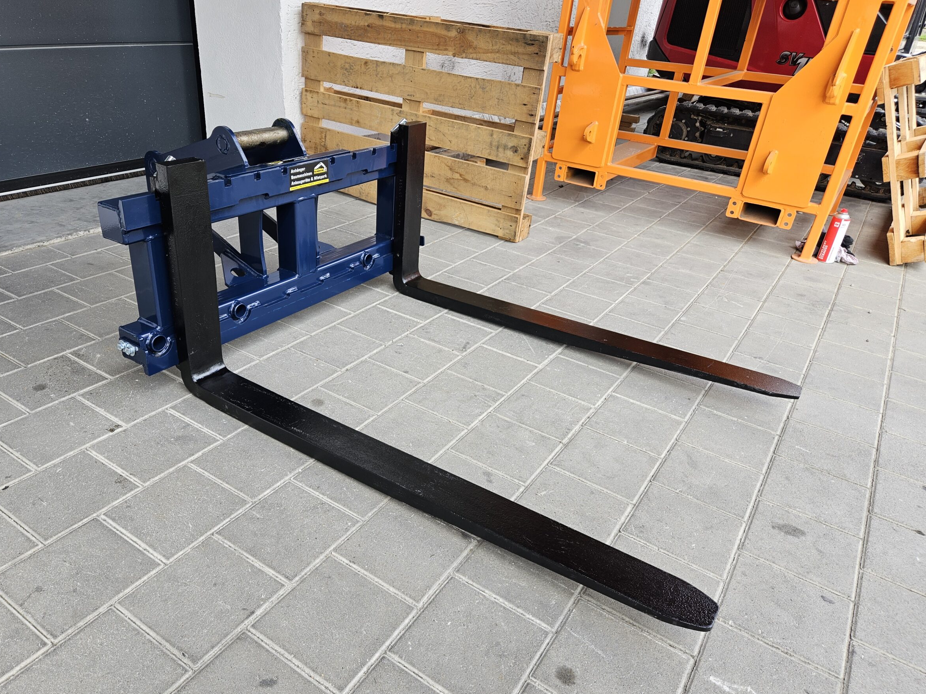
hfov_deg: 69.3
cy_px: 352
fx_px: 669
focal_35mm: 25
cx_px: 429
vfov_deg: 54.9
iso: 25
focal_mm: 5.4
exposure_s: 1/131
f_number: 1.8
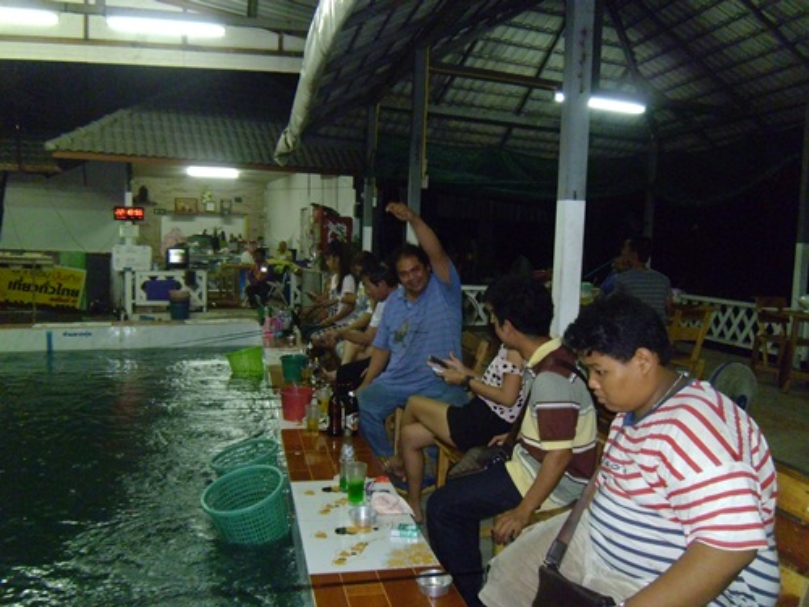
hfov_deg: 58.4
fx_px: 724
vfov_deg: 45.4
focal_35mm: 31
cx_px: 404
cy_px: 304
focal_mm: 5.47
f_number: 2.9
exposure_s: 1/25
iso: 400
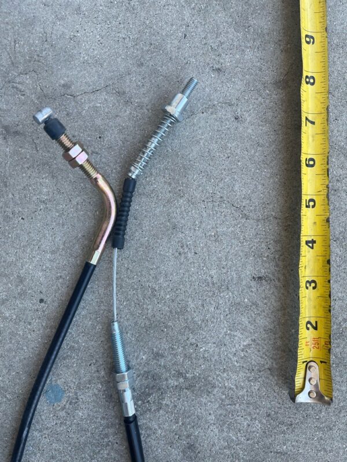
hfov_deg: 53.1
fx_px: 348
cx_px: 174
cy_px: 231
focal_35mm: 26
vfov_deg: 67.3
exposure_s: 1/222
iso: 32
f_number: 1.6
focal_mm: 5.1
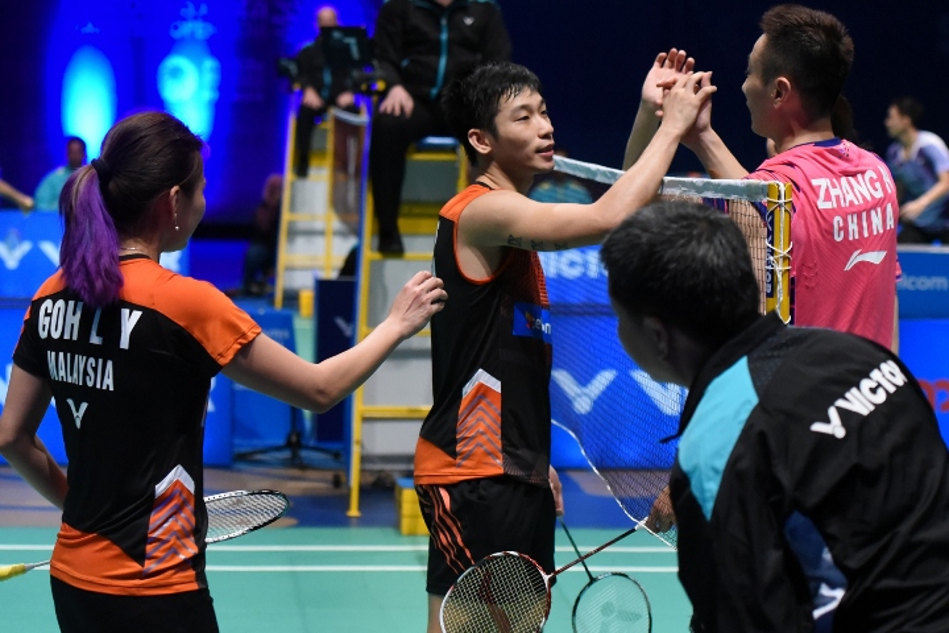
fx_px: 1845
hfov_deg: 28.8
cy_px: 316
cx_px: 474
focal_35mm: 70
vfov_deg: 19.5
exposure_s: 1/640
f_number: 3.2
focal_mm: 70
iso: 5000
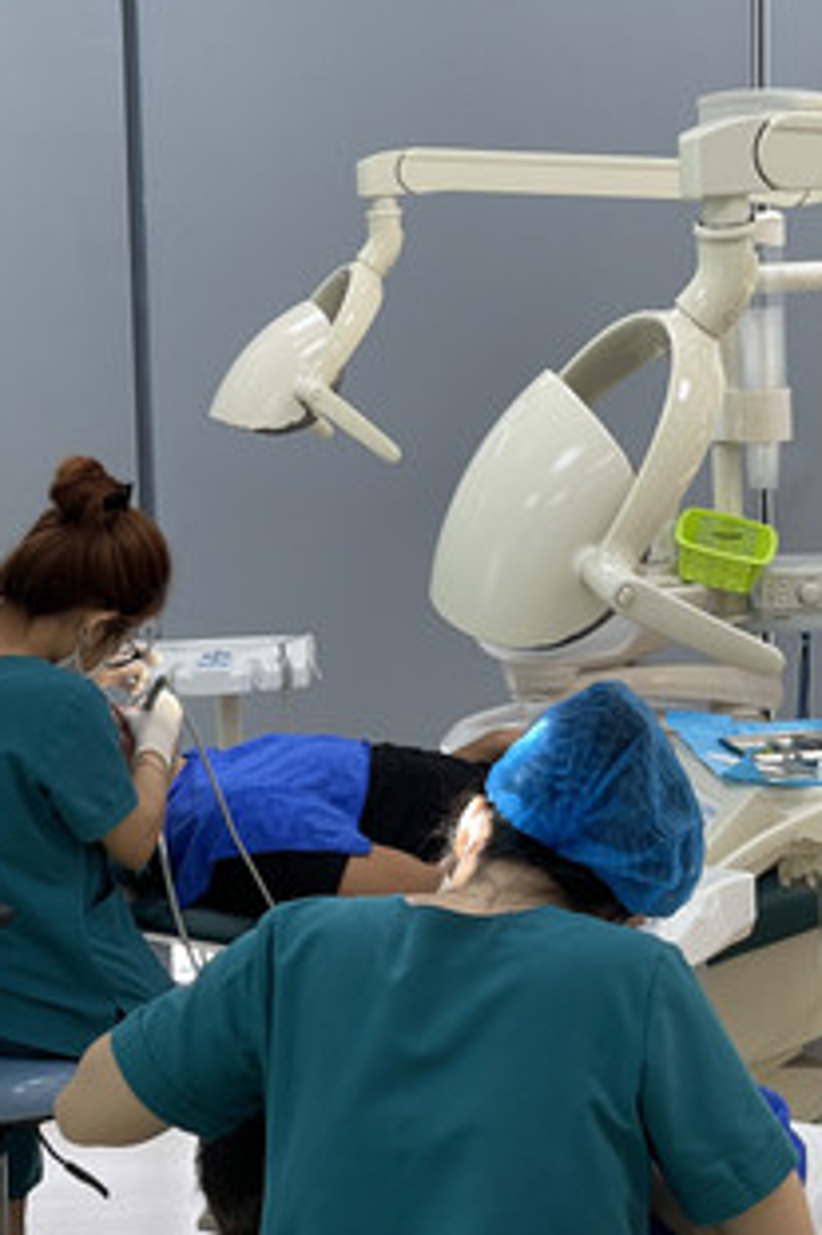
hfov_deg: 12.8
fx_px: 3669
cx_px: 340
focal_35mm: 107
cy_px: 655
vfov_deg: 19.1
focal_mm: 7.5
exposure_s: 1/100
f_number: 2.2
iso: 80
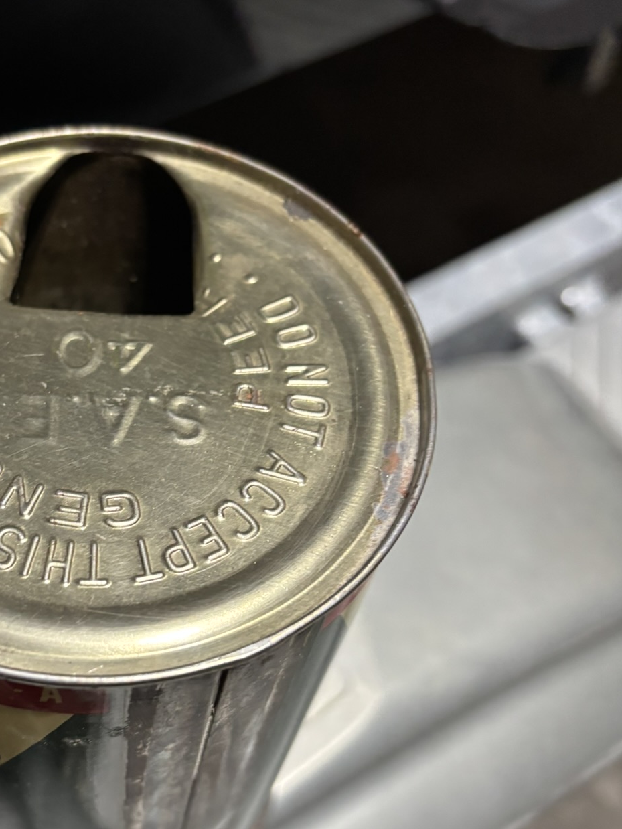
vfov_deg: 43.8
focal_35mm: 43
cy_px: 466
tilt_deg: -59.2
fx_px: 1030
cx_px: 114
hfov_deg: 32.6
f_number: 1.6
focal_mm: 5.96
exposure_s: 1/60
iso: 320
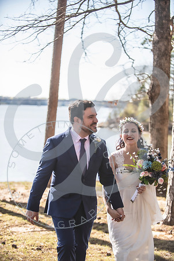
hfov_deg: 19.5
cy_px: 130
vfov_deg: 28.8
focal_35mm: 70
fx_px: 507
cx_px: 87
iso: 100
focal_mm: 70
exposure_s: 1/640
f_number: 2.8
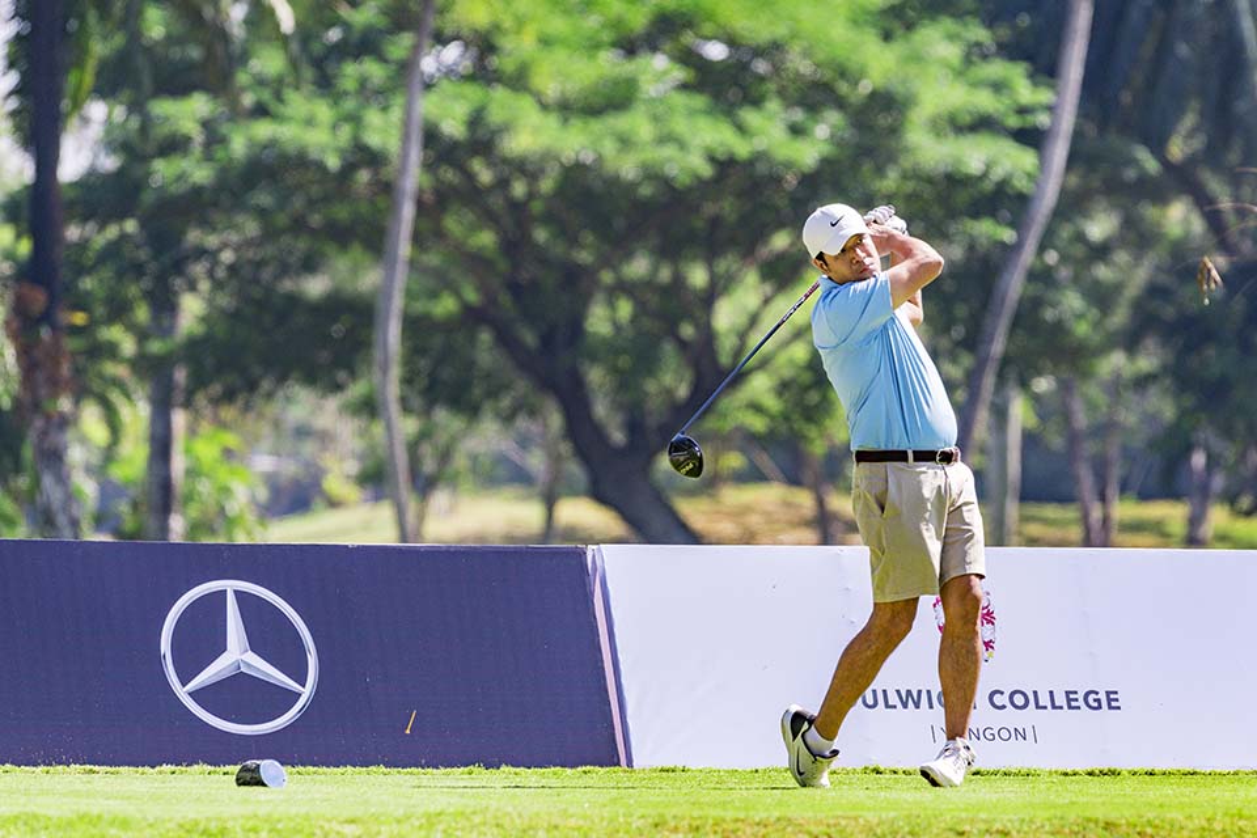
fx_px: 13966
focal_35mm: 400
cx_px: 628
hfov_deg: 5.2
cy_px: 419
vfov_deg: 3.4
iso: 800
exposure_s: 1/1600
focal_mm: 400
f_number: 7.1
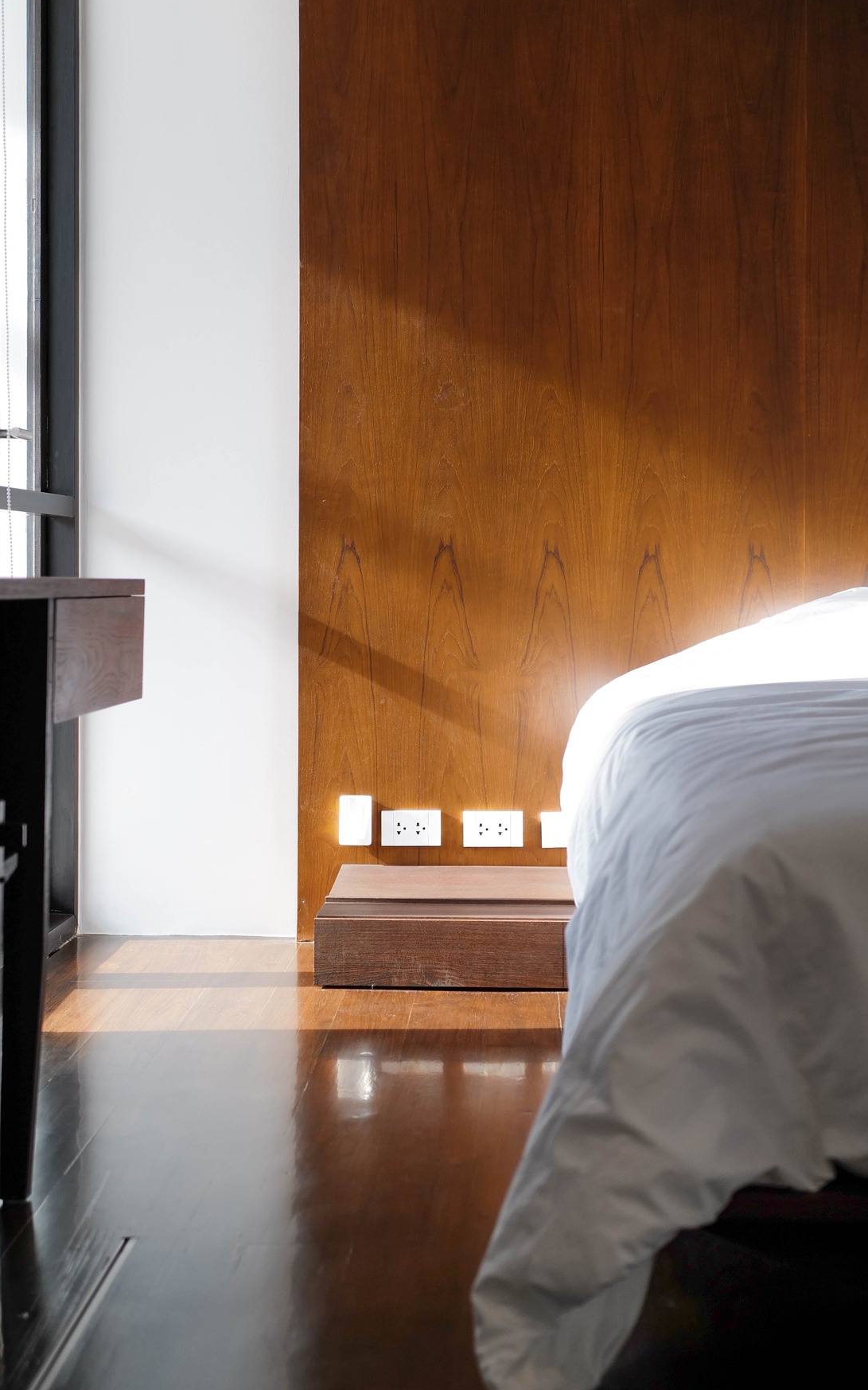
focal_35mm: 49
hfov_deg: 26.3
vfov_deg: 41.0
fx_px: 1855
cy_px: 649
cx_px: 535
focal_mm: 28
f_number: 2
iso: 200
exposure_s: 1/250
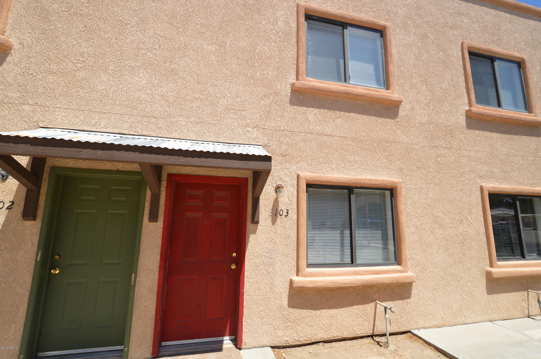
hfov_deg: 100.4
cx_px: 270
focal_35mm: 15
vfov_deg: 77.2
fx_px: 225
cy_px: 180
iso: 100
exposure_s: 1/200
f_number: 8
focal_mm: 10
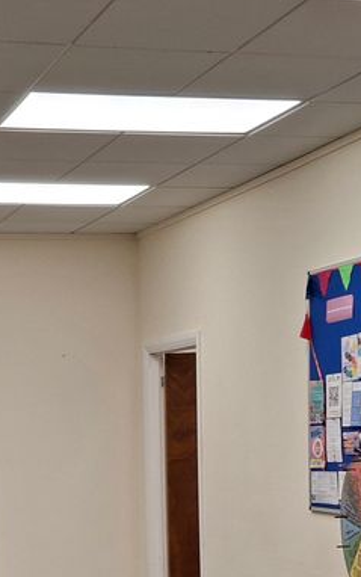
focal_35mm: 77
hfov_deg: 16.7
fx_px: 1211
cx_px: 30
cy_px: 484
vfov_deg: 26.2
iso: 40
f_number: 1.8
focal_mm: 4.69
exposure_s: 1/100
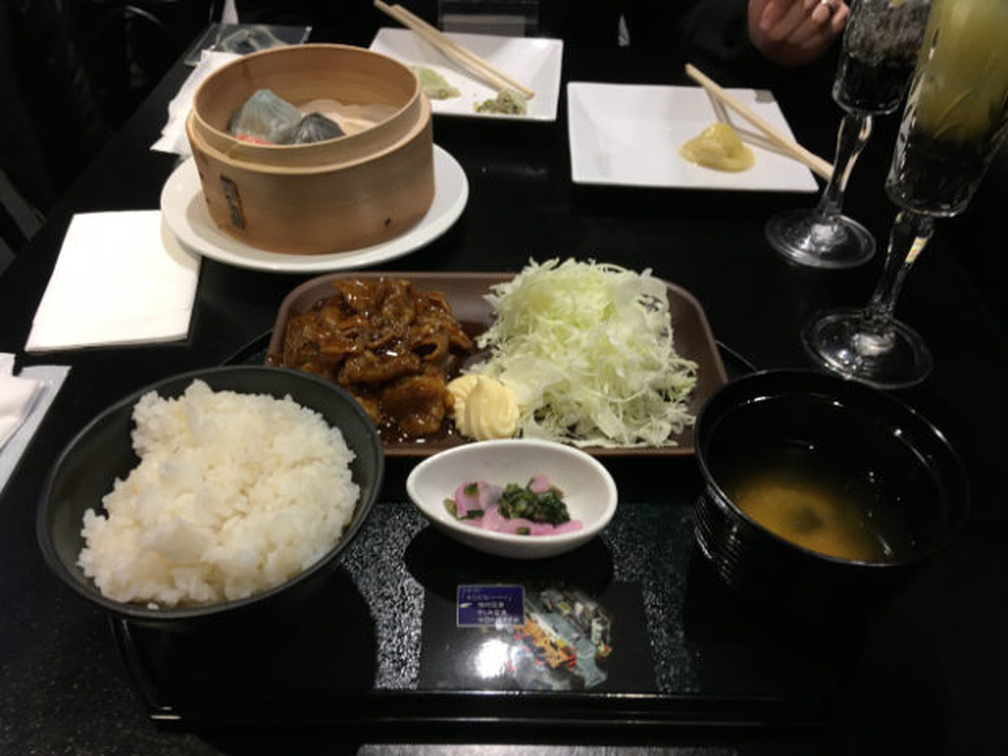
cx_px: 504
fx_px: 844
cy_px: 378
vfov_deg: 48.2
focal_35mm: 29
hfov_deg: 61.7
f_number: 2.2
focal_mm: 4.15
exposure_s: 1/30
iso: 80
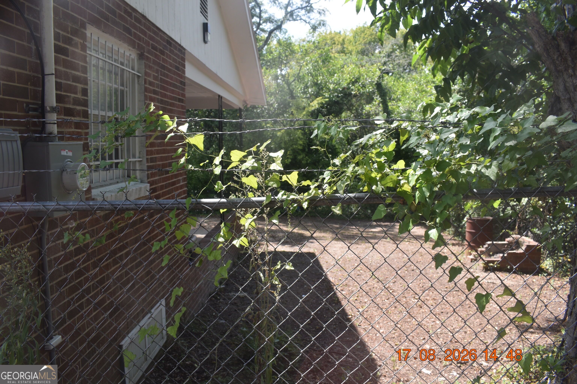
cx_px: 288
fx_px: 433
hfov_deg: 67.4
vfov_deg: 47.9
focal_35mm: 27
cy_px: 192
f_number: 6.3
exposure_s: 1/250
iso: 200
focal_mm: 18
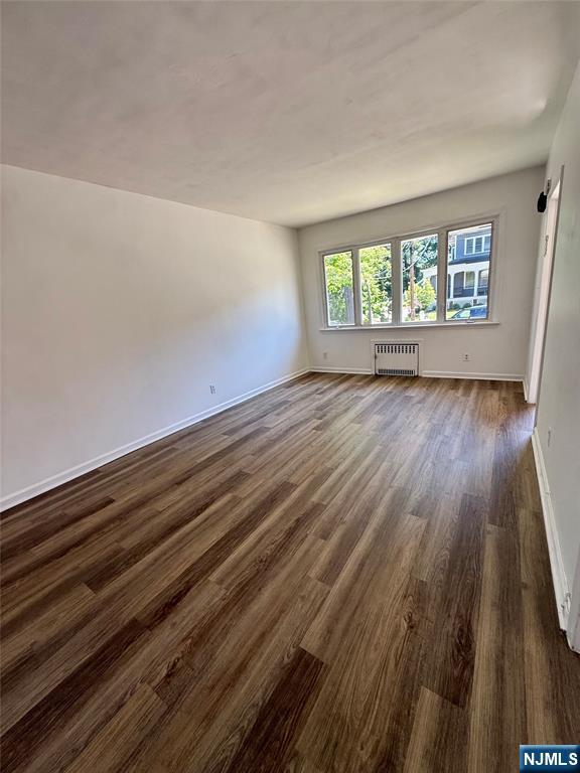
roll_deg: +5.9
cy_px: 386
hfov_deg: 85.7
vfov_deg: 102.1
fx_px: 313
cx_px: 290
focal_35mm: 14
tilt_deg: -12.9
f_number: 2.2
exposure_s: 1/99
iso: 80
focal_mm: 2.22
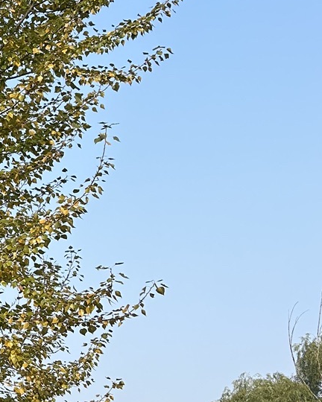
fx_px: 1120
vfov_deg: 20.4
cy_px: 179
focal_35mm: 94
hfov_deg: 14.8
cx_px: -209
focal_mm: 5.7
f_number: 1.5
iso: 50
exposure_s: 1/2695
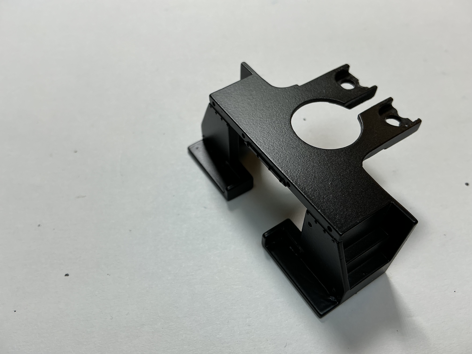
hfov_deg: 61.7
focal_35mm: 29
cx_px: 236
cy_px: 177
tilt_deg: -54.5
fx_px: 395
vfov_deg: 48.2
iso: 20
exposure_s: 1/159
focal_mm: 3
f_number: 1.8
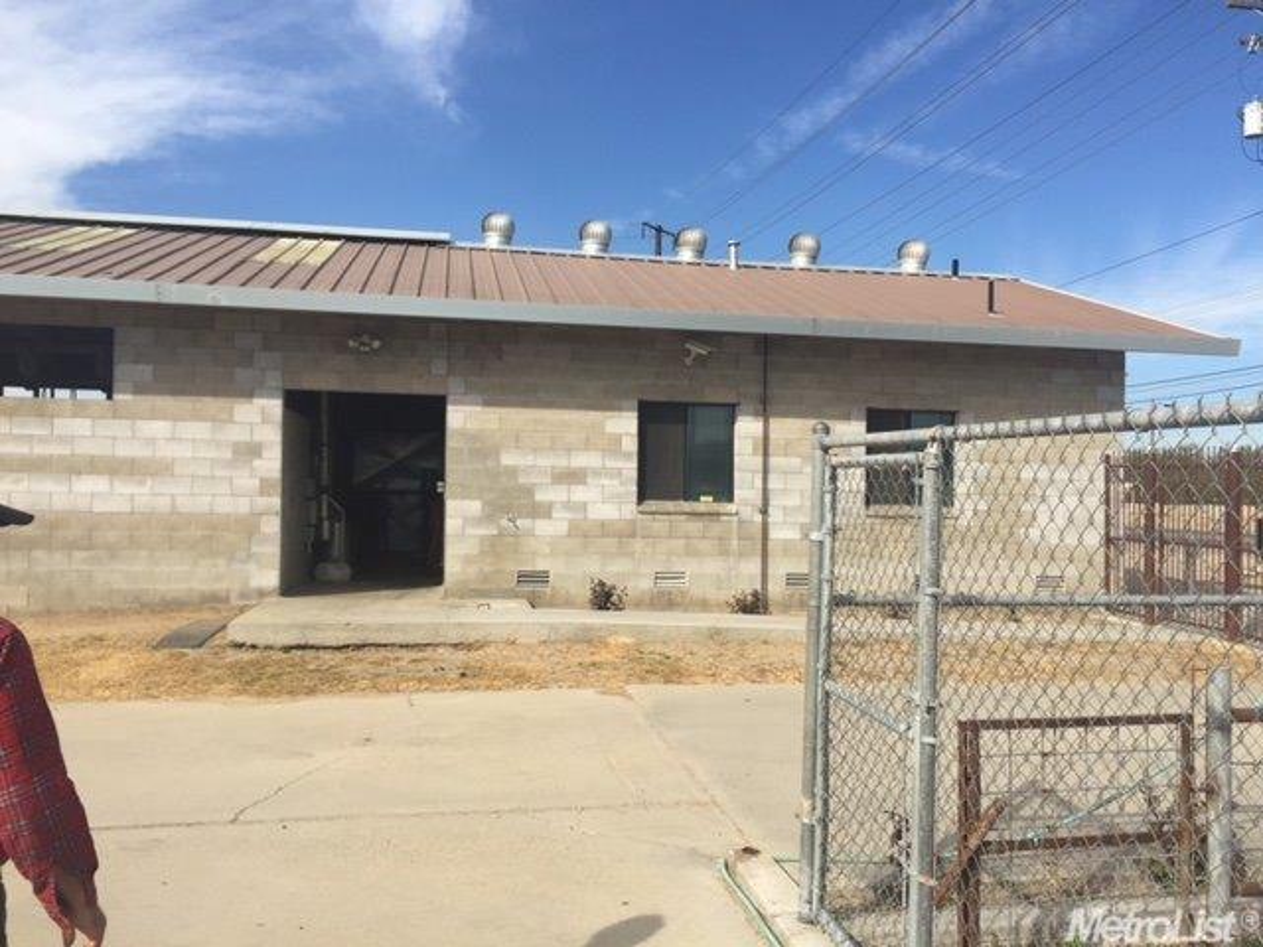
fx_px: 1058
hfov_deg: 61.7
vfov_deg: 48.2
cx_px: 632
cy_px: 474
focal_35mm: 29
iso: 32
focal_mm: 4.15
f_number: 2.2
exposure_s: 1/1883
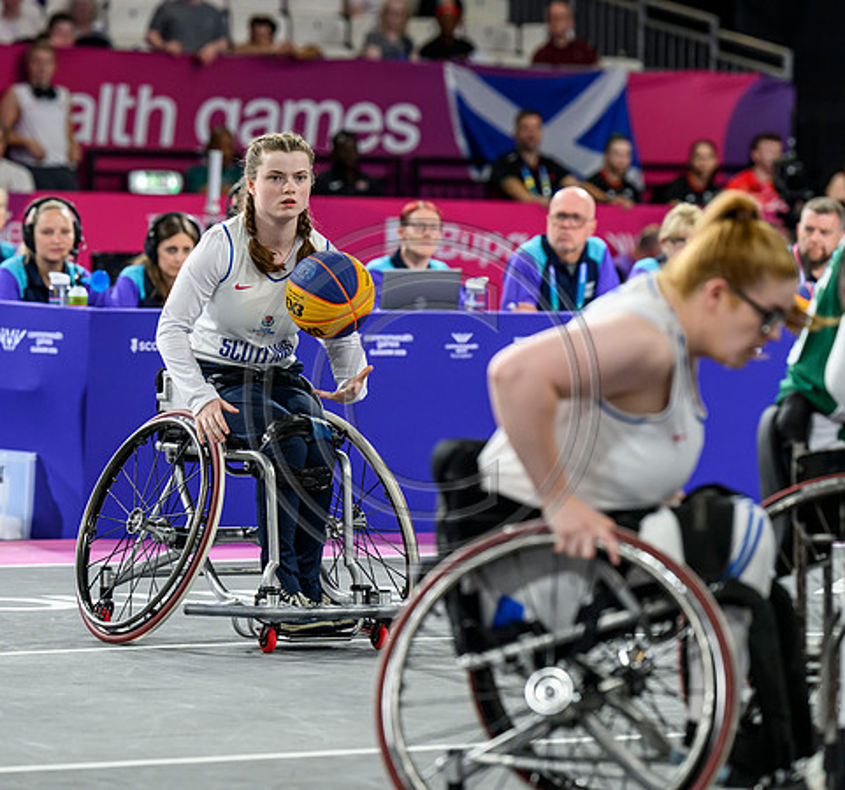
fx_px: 5275
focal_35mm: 197
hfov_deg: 9.2
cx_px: 376
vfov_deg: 8.6
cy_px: 321
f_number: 3.2
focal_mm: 135
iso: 2500
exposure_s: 1/1600
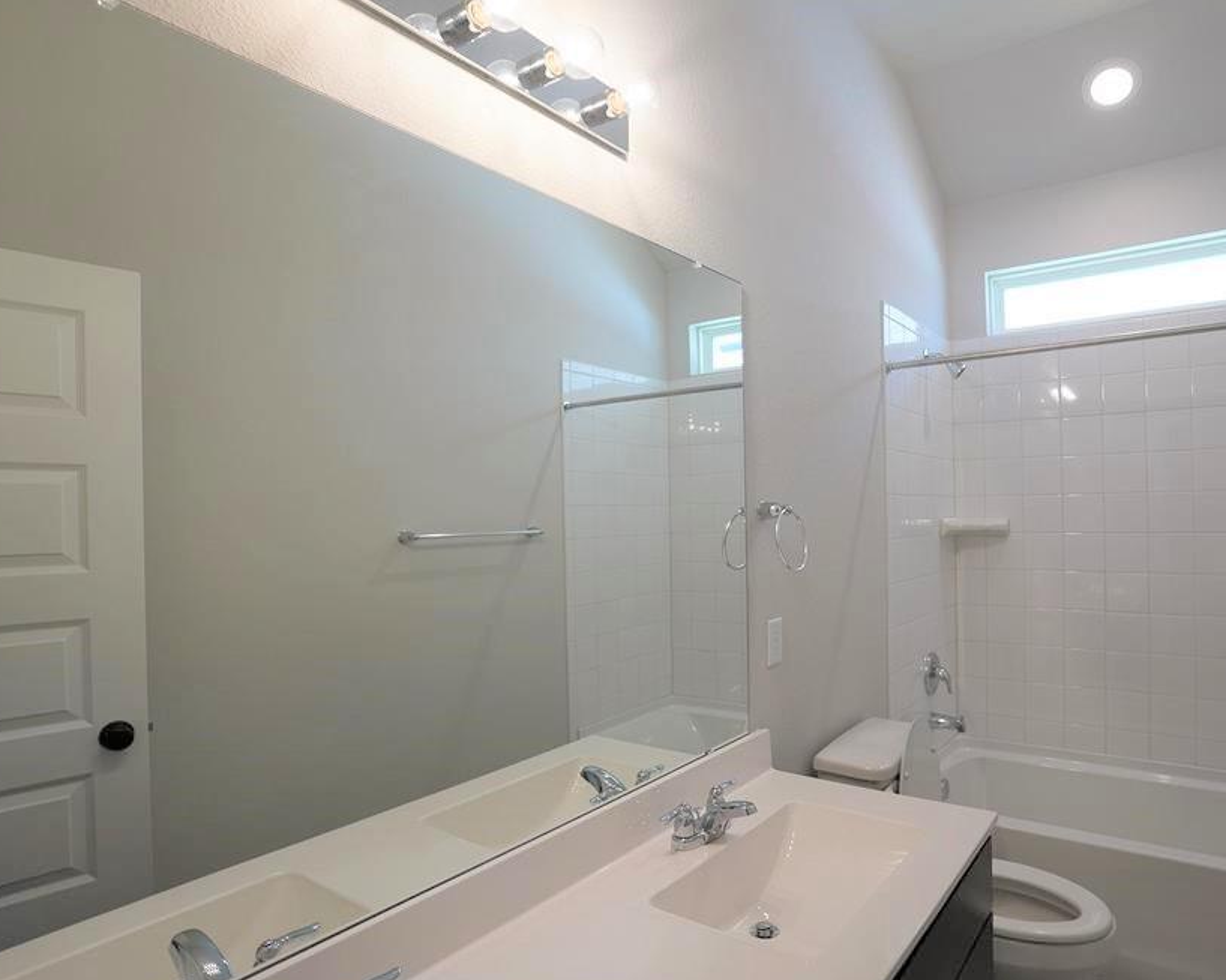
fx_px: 725
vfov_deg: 68.1
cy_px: 500
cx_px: 722
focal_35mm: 20
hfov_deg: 79.7
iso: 640
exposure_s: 1/160
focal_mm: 17
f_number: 4
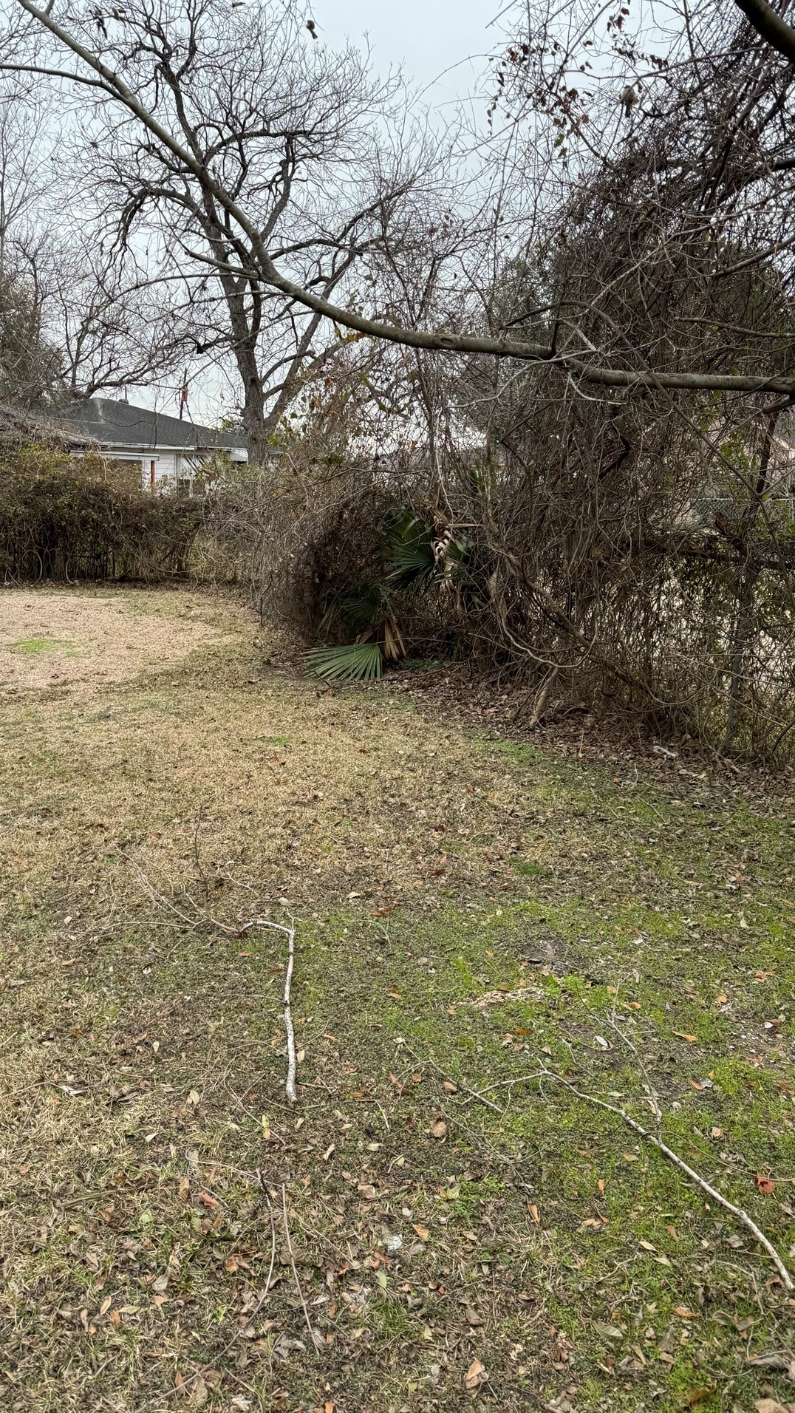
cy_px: 677
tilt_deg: -11.9
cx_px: 292
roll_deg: -0.8
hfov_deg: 41.2
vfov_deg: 67.9
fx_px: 1049
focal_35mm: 28
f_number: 1.78
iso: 64
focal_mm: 6.86
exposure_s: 1/121
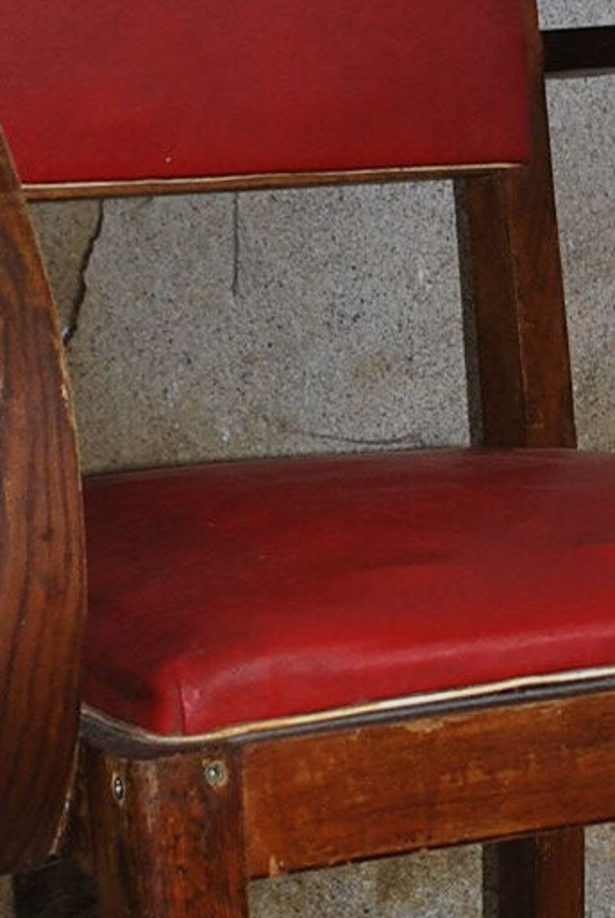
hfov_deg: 9.4
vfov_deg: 13.9
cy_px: 316
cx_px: 316
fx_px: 3756
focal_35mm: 147
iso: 200
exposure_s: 1/60
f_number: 4.2
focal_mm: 26
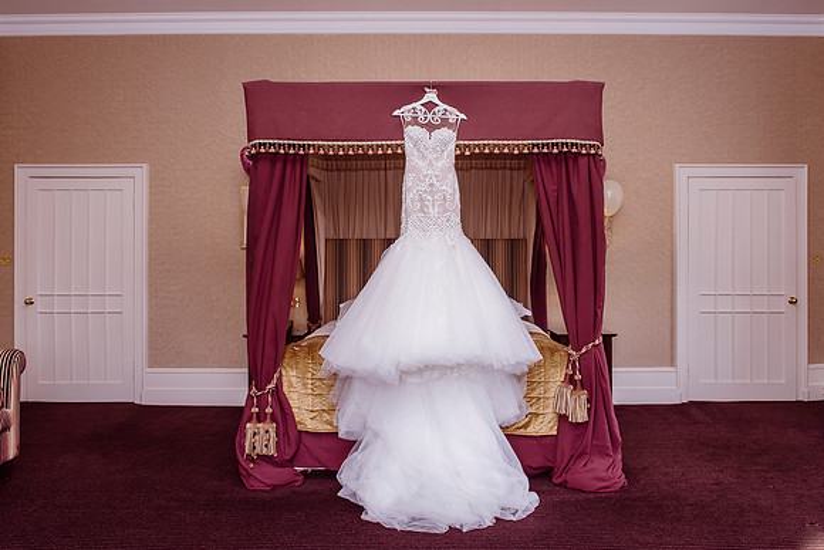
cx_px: 426
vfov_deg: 46.5
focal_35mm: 28
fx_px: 640
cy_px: 258
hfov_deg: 65.5
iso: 320
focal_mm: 24
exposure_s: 1/60
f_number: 5.6
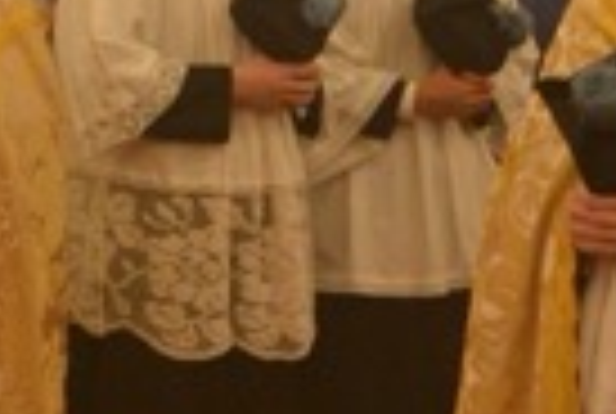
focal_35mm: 160
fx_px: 2744
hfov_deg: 10.9
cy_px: -122
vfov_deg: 8.5
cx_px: -868
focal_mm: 22
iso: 1600
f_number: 5
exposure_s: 1/100
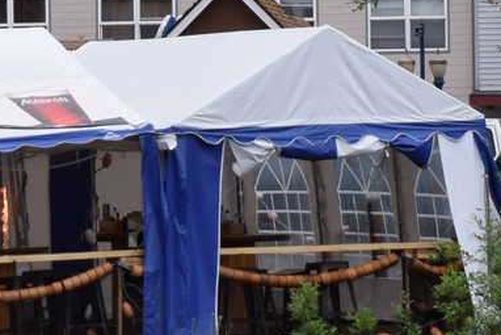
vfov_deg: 4.3
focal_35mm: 322
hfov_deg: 6.4
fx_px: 4483
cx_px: 150
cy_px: -145
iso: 400
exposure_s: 1/250
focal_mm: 38
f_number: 8
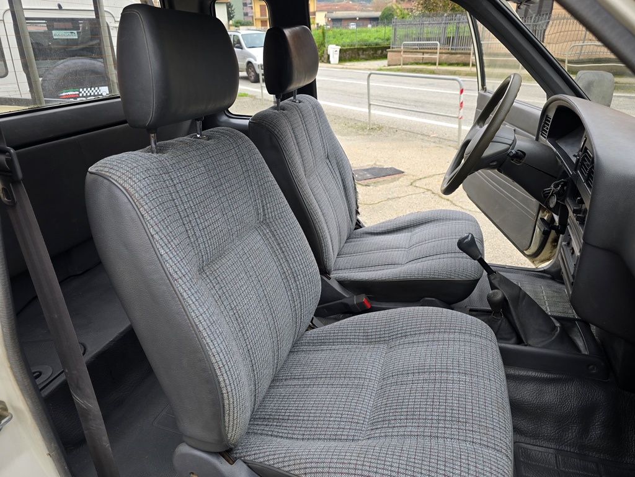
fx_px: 422
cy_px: 238
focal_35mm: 23
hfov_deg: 73.9
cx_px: 318
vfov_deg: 58.9
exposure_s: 1/180
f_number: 1.7
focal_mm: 6.3
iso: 50
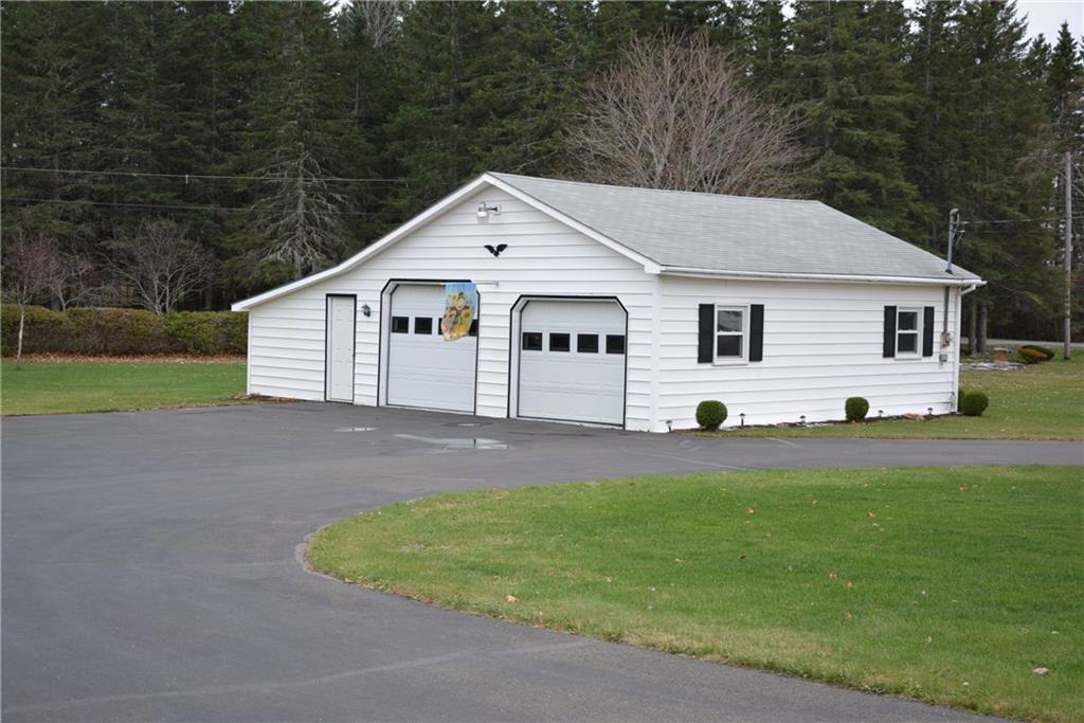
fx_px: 1536
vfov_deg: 26.5
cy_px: 362
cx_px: 542
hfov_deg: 38.9
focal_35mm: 51
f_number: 5.6
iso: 360
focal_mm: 34
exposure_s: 1/125
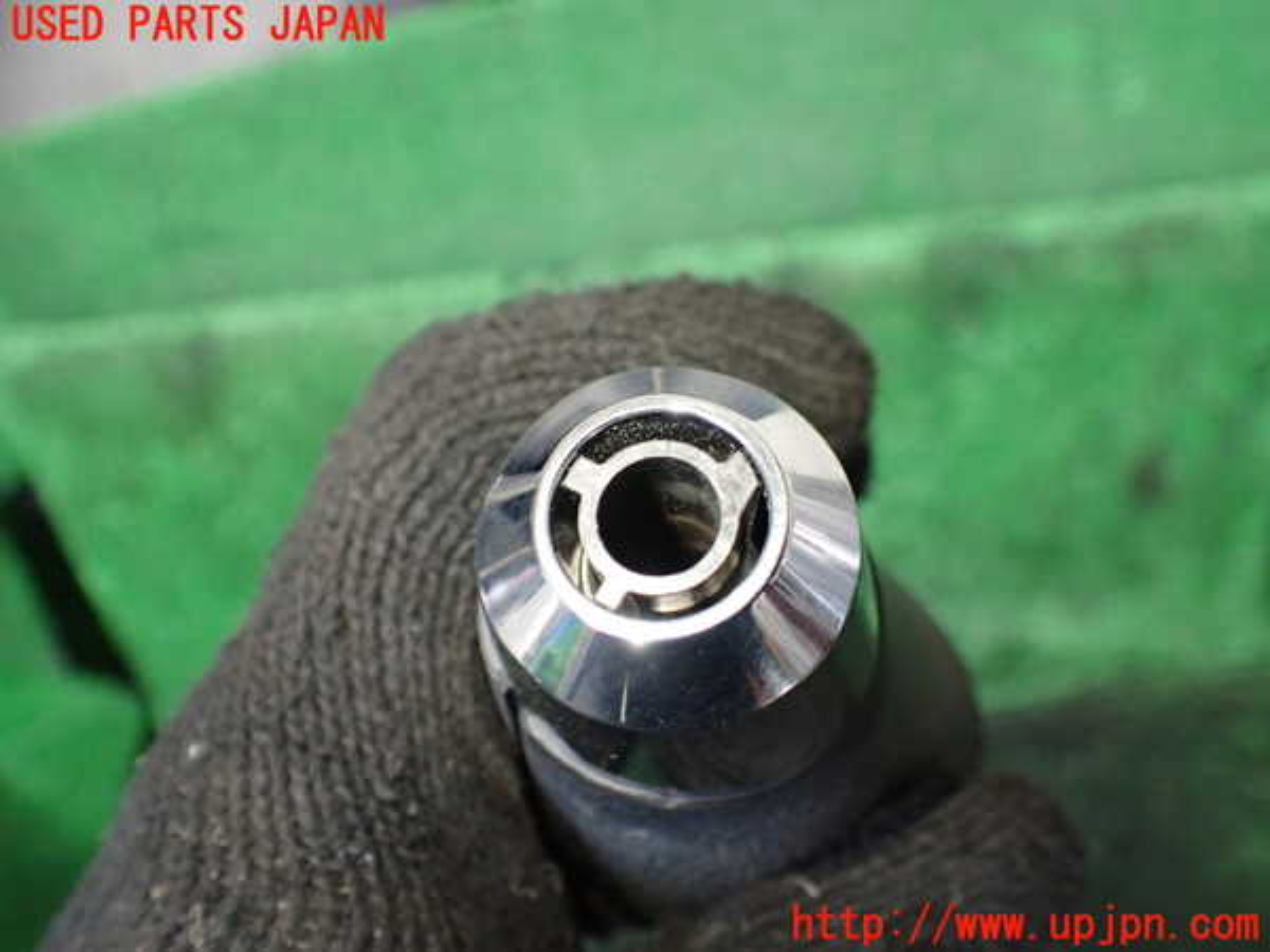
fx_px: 1101
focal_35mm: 30
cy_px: 476
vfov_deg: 46.8
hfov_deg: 60.0
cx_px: 635
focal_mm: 5.4
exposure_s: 1/80
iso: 800
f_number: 2.3
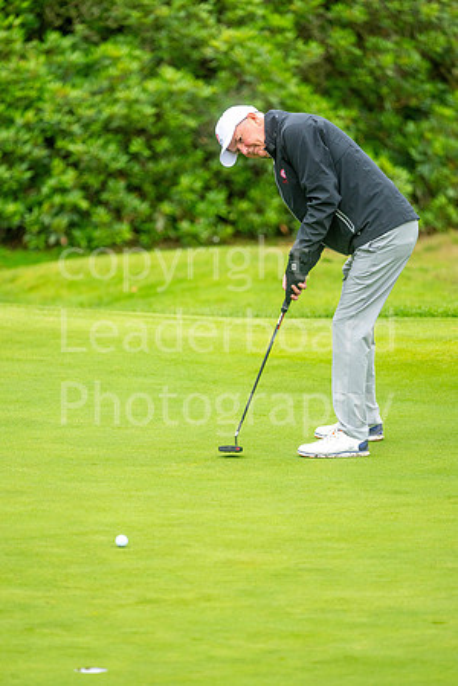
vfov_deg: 6.9
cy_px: 343
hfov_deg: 4.6
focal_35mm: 300
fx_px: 5725
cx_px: 229
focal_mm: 300
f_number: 4
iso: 800
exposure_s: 1/1250
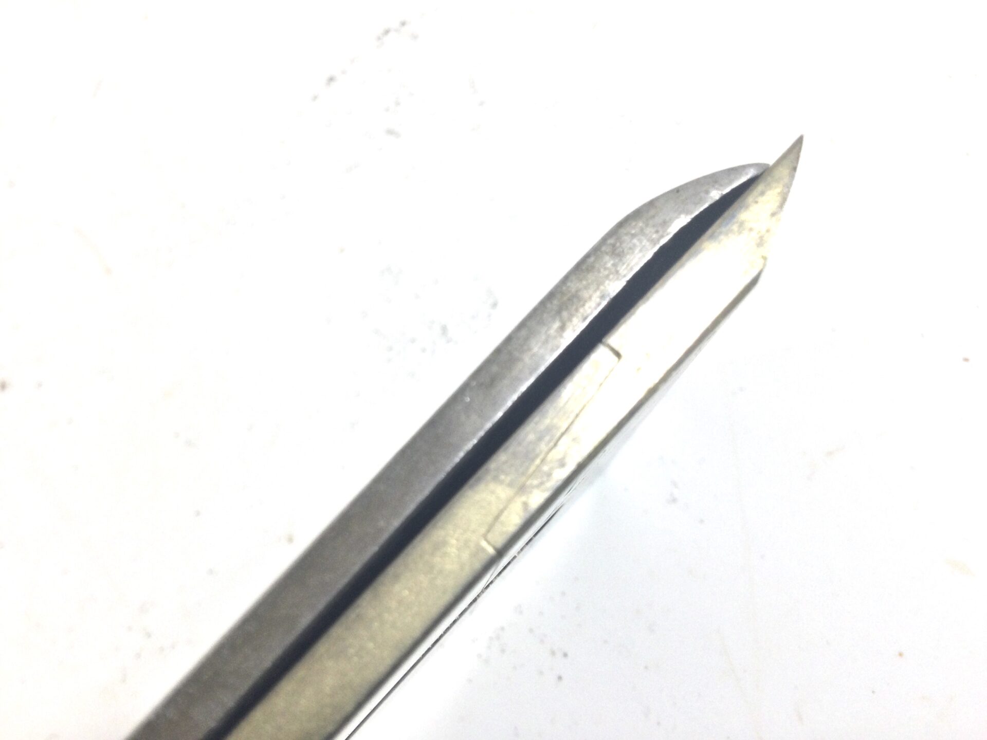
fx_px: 884
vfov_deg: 45.4
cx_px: 494
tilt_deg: -70.3
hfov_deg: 58.4
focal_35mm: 31
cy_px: 370
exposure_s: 1/100
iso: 32
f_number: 2.4
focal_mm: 3.3
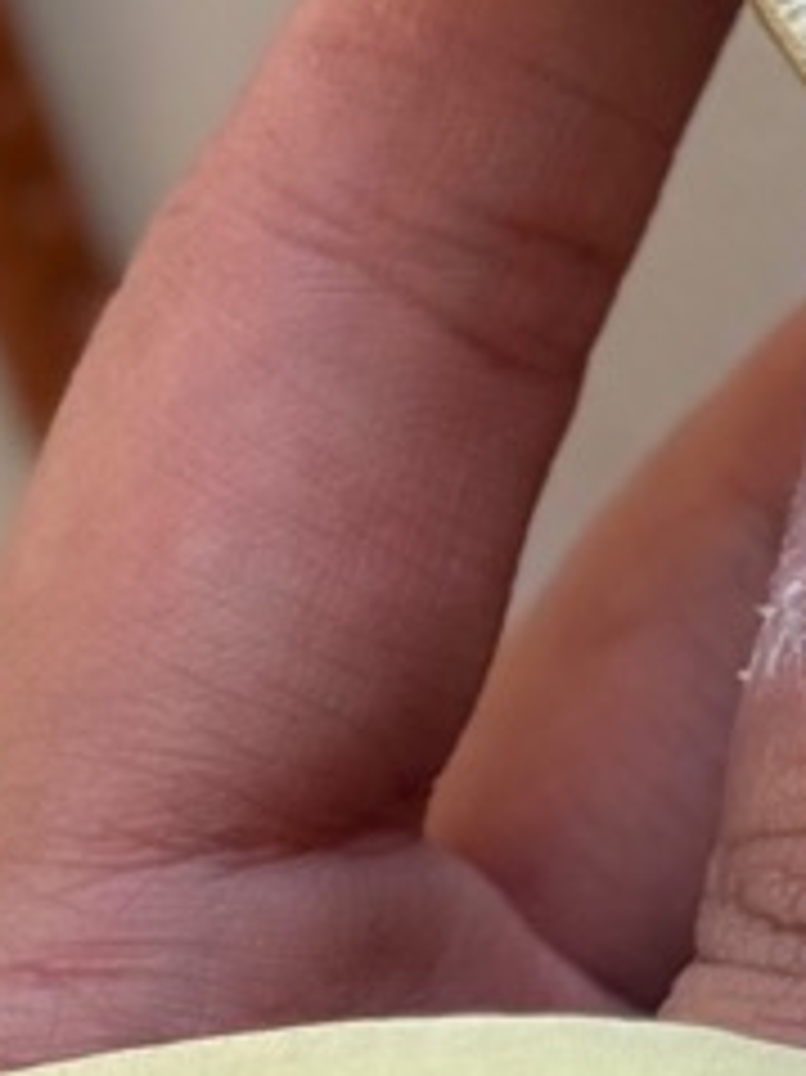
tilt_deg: -84.2
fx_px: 7986
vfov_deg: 7.5
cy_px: -747
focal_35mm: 257
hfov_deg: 5.7
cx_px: 1234
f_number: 1.78
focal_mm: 6.76
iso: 64
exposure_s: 1/928
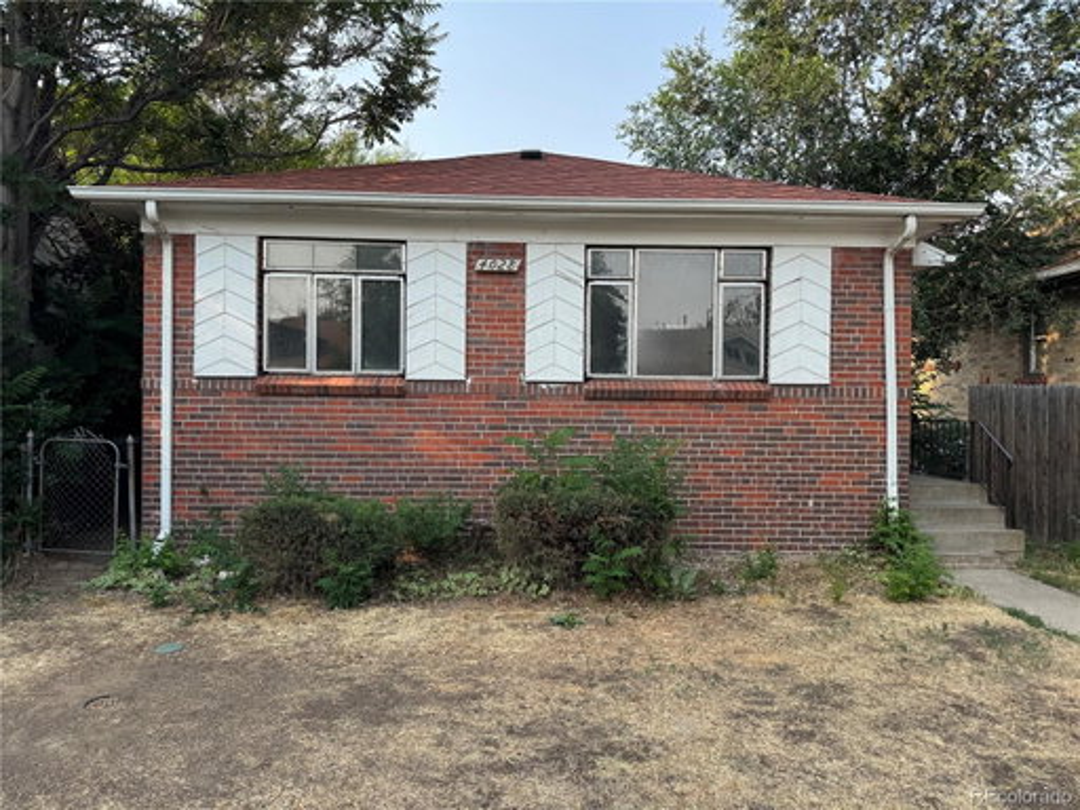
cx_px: 540
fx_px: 749
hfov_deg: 71.6
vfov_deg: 56.8
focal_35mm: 24
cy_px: 405
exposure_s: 1/938
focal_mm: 6.76
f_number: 1.78
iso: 80
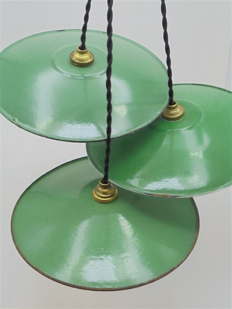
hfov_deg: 37.7
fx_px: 340
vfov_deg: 49.0
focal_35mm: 38
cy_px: 154
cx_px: 116
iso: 100
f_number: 4.2
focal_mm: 6.9
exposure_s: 1/30
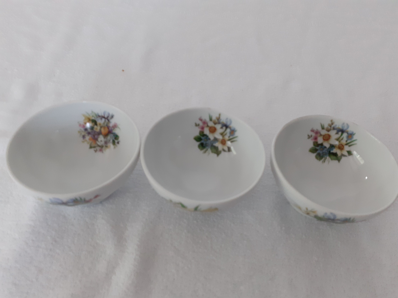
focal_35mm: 27
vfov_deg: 51.4
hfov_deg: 65.3
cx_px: 199
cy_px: 149
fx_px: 310
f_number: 1.9
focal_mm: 3.6
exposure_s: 1/25
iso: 200
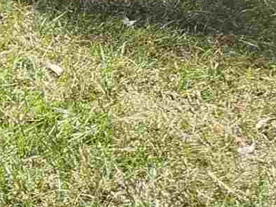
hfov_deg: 8.5
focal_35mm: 178
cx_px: -644
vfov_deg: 7.0
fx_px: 1420
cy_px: -521
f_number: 1.8
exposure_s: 1/539
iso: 25
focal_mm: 5.54
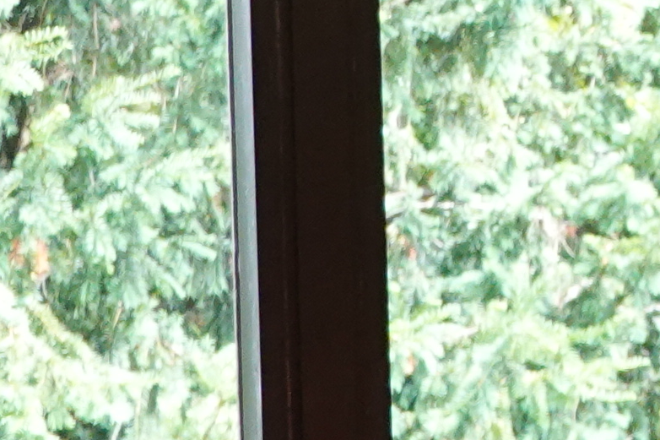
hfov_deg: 6.6
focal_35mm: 287
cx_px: 1860
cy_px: -423
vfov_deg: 4.7
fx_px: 5260
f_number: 4
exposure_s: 1/50
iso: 640
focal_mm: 15.28
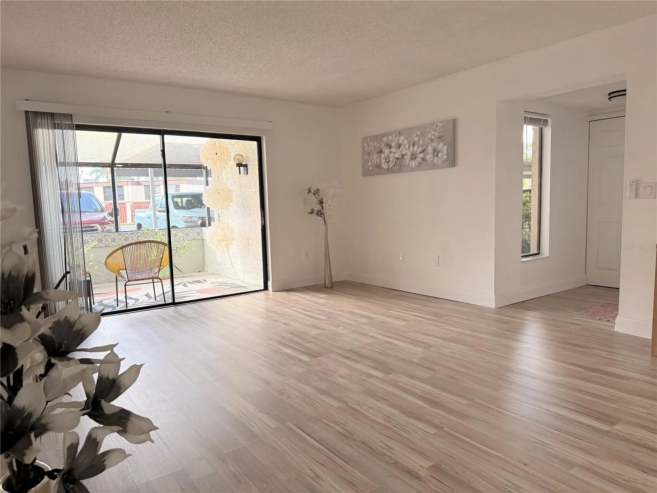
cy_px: 246
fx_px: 456
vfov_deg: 56.8
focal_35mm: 24
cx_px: 328
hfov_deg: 71.6
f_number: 1.78
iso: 200
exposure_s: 1/153
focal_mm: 6.76
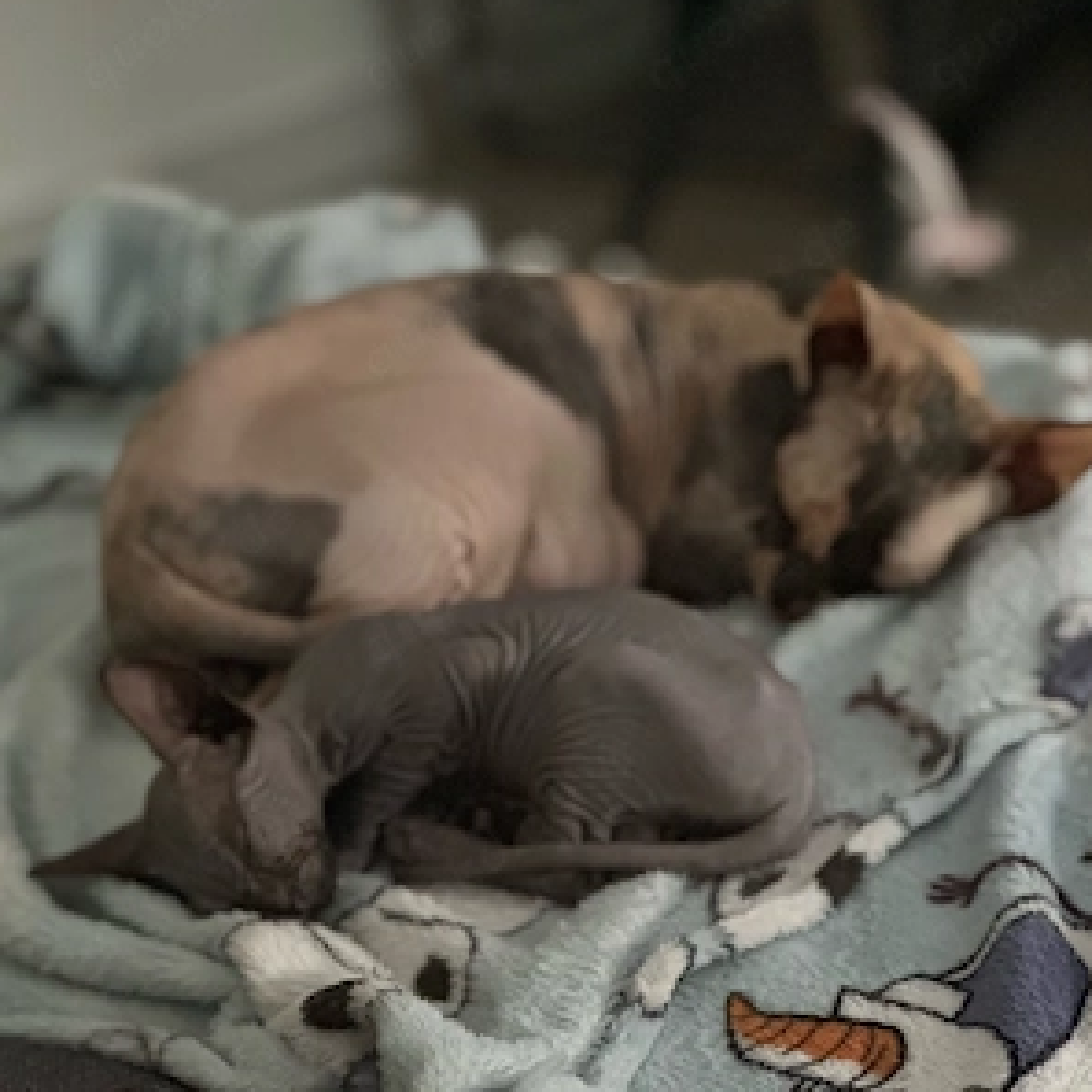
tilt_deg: -22.1
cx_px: 550
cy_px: 623
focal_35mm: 92
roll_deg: +6.9
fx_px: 3284
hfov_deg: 18.9
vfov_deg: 18.9
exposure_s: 1/14
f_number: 2.8
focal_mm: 9
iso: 1250
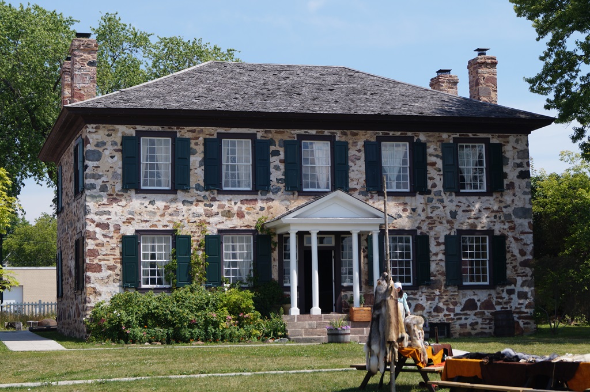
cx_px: 295
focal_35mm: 82
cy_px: 196
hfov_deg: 24.6
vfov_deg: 16.5
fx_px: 1351
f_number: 9
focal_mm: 55
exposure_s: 1/160
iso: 100
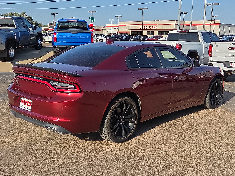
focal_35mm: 42
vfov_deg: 34.3
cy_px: 88
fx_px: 285
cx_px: 118
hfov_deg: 44.8
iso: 25
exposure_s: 1/2000
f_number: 1.8
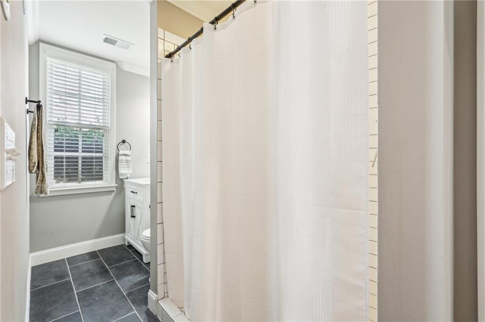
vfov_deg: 73.7
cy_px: 161
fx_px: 215
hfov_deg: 96.8
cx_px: 242
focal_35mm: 16
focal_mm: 16
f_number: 8
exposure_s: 1/5
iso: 400
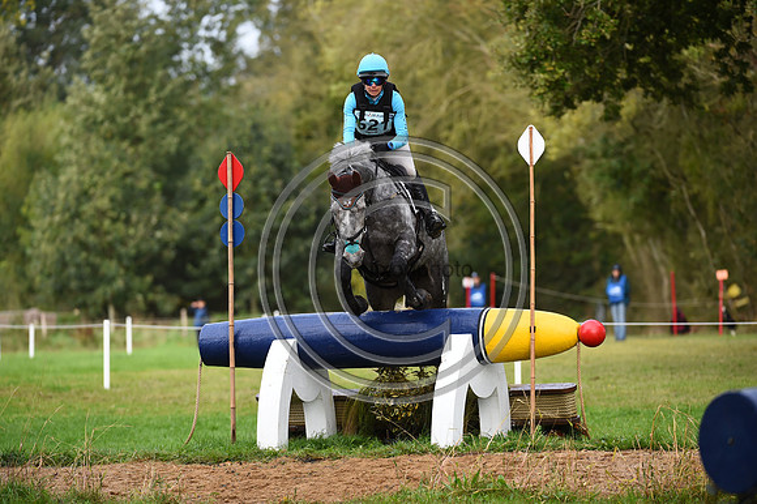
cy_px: 252
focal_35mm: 290
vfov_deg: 4.7
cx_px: 378
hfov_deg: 7.1
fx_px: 6094
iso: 900
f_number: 5
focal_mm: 290
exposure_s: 1/1250
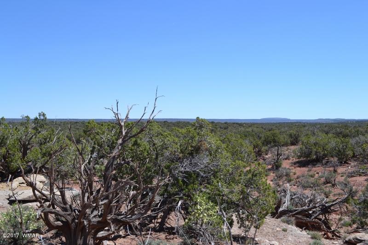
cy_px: 122
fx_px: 399
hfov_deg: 49.6
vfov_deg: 34.2
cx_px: 184
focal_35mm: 39
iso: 100
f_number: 8
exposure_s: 1/250
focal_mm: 26
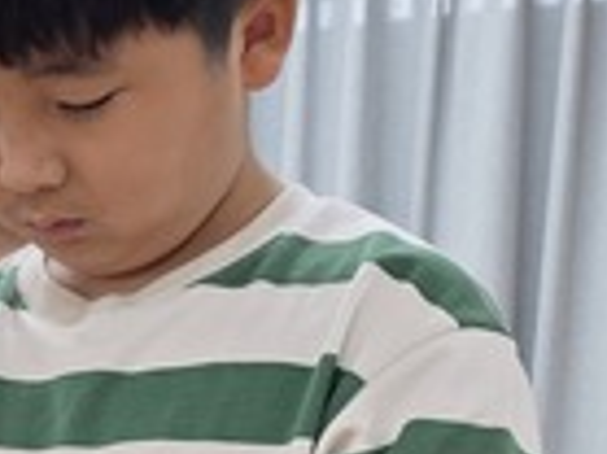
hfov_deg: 22.2
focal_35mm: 83
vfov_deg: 17.1
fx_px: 1454
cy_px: 522
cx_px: -66
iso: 200
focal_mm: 6.3
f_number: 1.7
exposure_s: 1/120
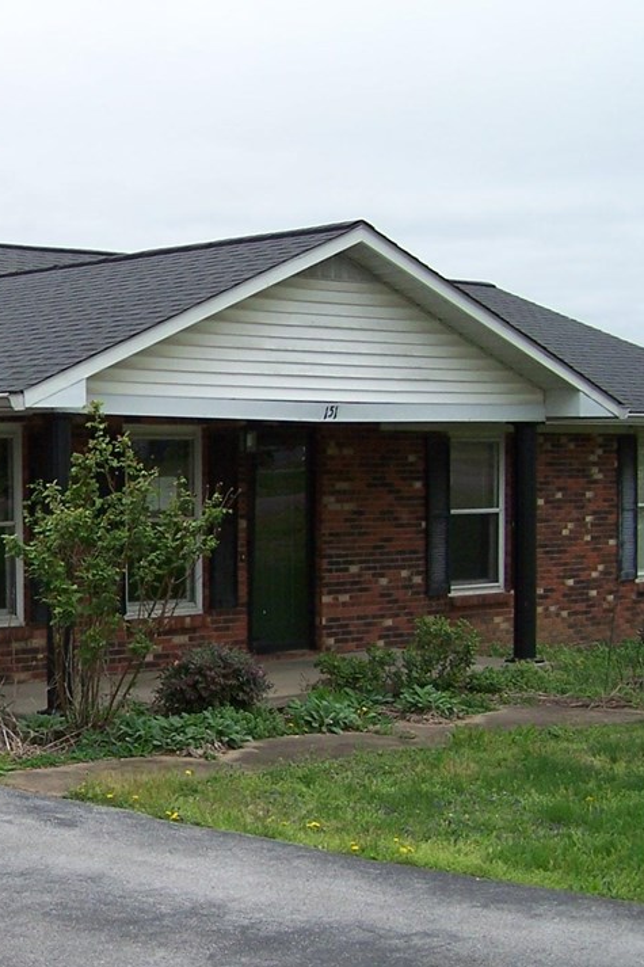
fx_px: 1906
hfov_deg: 18.5
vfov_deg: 28.4
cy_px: 541
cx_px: -61
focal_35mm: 71
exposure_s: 1/250
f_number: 2.8
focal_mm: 6.3
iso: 80
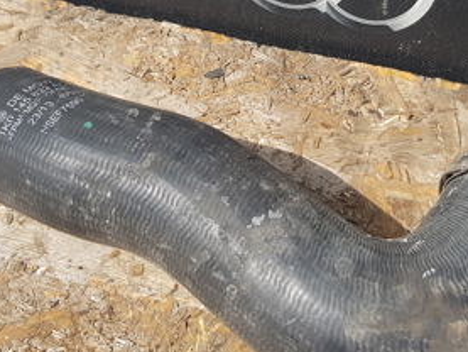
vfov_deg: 24.4
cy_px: 135
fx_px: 812
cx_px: 287
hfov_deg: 32.0
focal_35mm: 60
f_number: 1.7
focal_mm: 4.2
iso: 40
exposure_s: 1/940
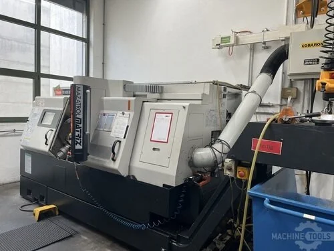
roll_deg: -1.7
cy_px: 126
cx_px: 167
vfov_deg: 53.1
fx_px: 251
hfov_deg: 67.3
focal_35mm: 26
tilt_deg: -3.9
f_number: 1.6
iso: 64
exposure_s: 1/100
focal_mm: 5.1
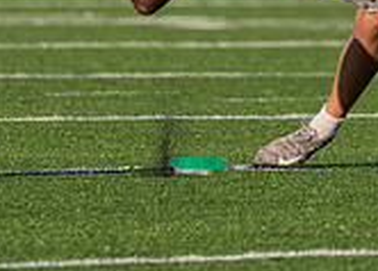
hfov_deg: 1.6
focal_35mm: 1288
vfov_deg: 1.1
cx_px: 386
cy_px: -140
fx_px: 13844
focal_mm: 200
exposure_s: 1/4000
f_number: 2.8
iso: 160
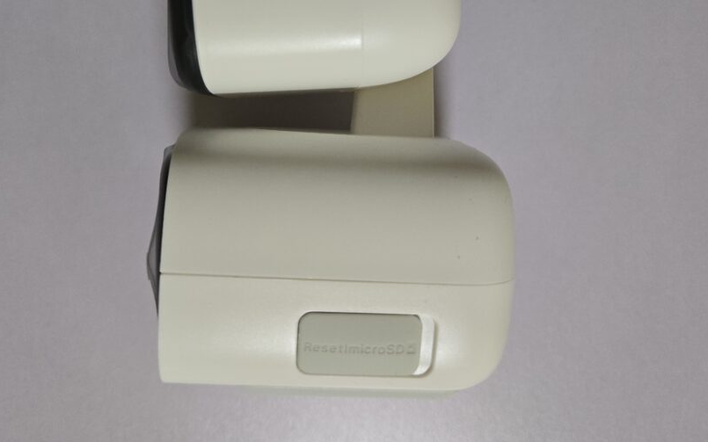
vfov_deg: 39.5
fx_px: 598
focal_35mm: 31
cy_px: 112
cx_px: 333
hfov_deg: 61.2
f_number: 1.8
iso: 250
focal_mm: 5.4
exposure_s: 1/100
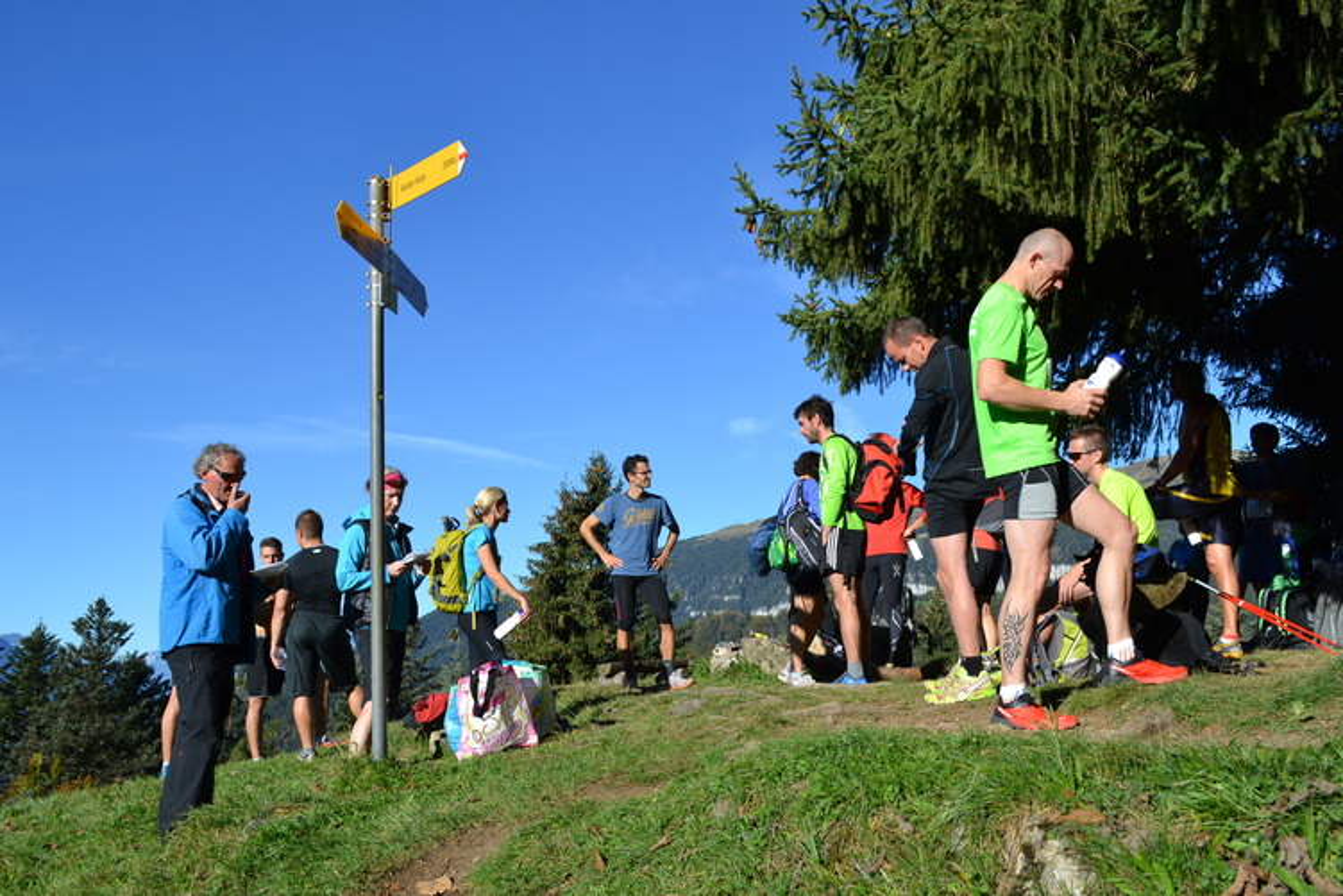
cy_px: 448
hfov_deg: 57.2
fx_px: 1231
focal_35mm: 33
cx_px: 672
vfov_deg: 40.0
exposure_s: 1/250
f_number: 8
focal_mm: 22
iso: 100
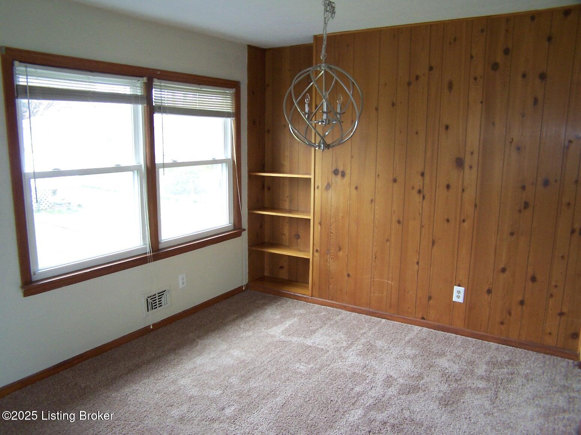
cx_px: 290
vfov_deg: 37.7
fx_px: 638
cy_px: 218
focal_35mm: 38
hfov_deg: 49.0
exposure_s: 1/15
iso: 140
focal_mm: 6.3
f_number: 2.8
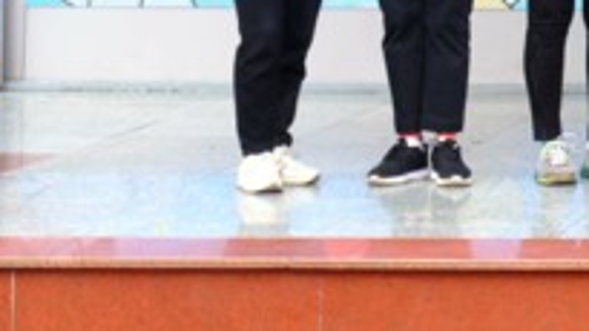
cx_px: 1086
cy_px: -548
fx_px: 3356
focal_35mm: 215
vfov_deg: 5.4
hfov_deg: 9.5
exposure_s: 1/160
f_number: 4
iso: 320
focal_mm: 28.3
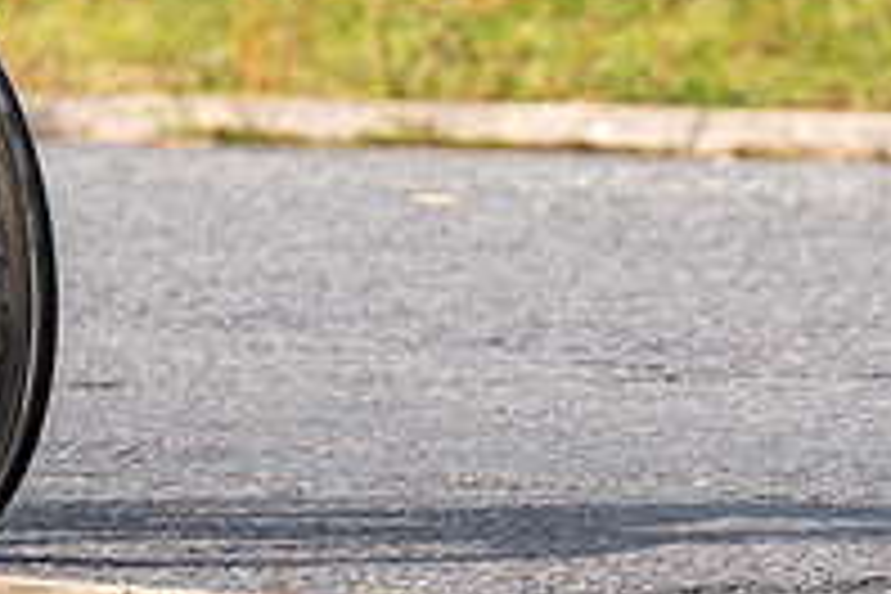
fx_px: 17497
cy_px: -390
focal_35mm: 707
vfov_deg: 1.9
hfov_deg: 2.9
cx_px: -291
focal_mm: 163
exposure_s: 1/1000
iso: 125
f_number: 4
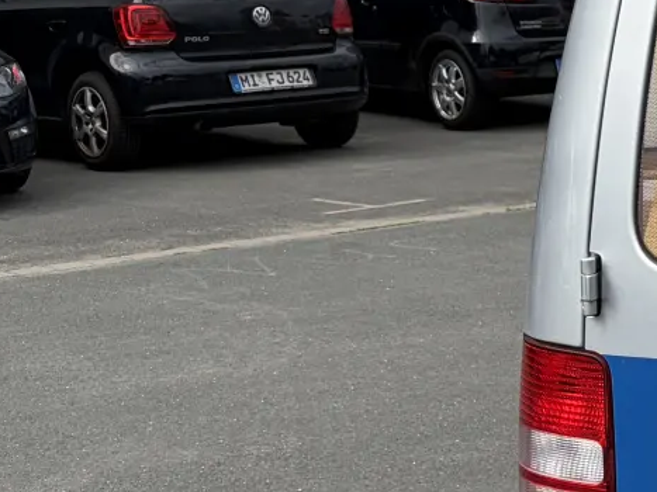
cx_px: 1127
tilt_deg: -10.0
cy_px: 278
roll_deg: -0.7
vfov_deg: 13.8
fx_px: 2030
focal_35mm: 107
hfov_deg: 16.0
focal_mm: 5.96
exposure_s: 1/2364
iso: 50
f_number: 1.6
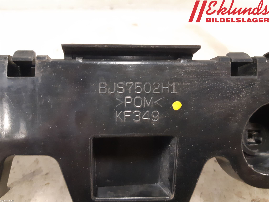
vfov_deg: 53.1
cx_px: 134
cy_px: 101
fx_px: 202
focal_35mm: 26
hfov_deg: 67.3
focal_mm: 3.93
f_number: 1.7
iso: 320
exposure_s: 1/25
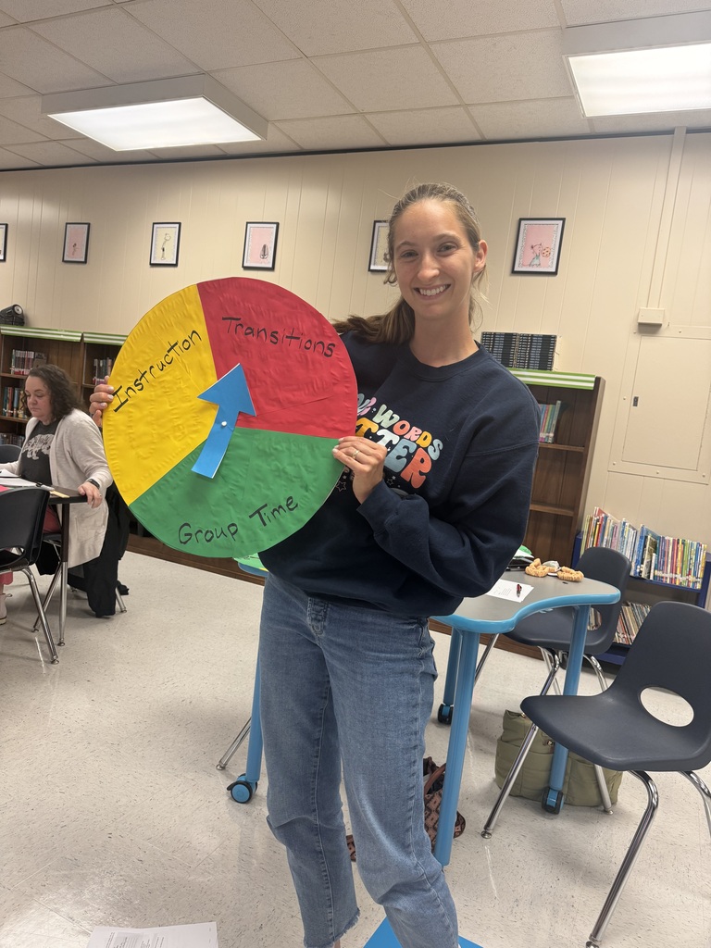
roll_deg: -6.3
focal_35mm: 24
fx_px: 657
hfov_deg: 56.8
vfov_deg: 71.6
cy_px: 474
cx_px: 356
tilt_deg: -5.7
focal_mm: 6.76
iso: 125
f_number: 1.78
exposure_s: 1/90
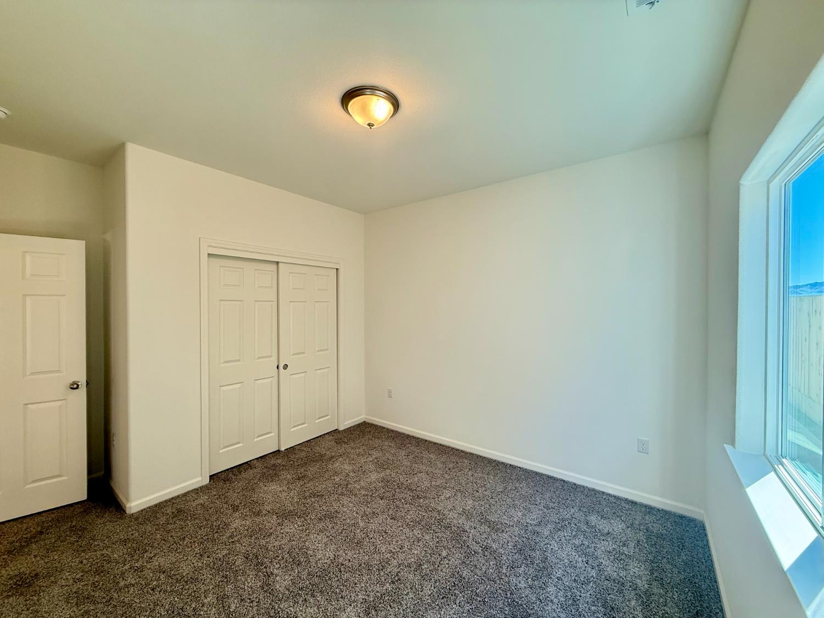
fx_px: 333
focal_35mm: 14
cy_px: 309
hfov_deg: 102.1
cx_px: 412
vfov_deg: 85.7
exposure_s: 1/120
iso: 200
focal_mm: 2.22
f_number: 2.2
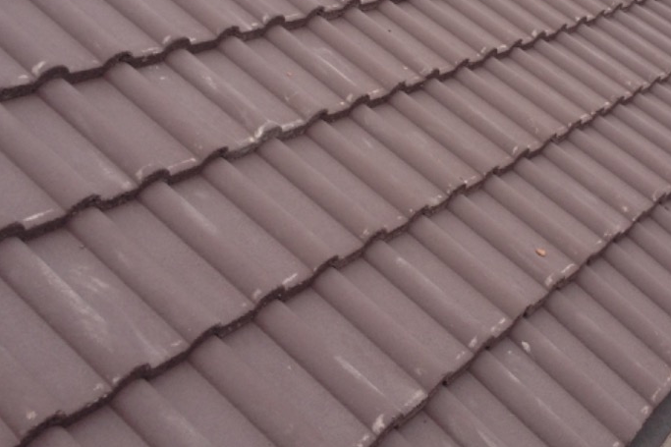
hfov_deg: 31.0
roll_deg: -2.2
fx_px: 1193
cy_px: 34
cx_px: 478
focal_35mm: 64
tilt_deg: -12.9
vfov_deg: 20.7
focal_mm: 4.28
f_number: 2.4
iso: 50
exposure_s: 1/778
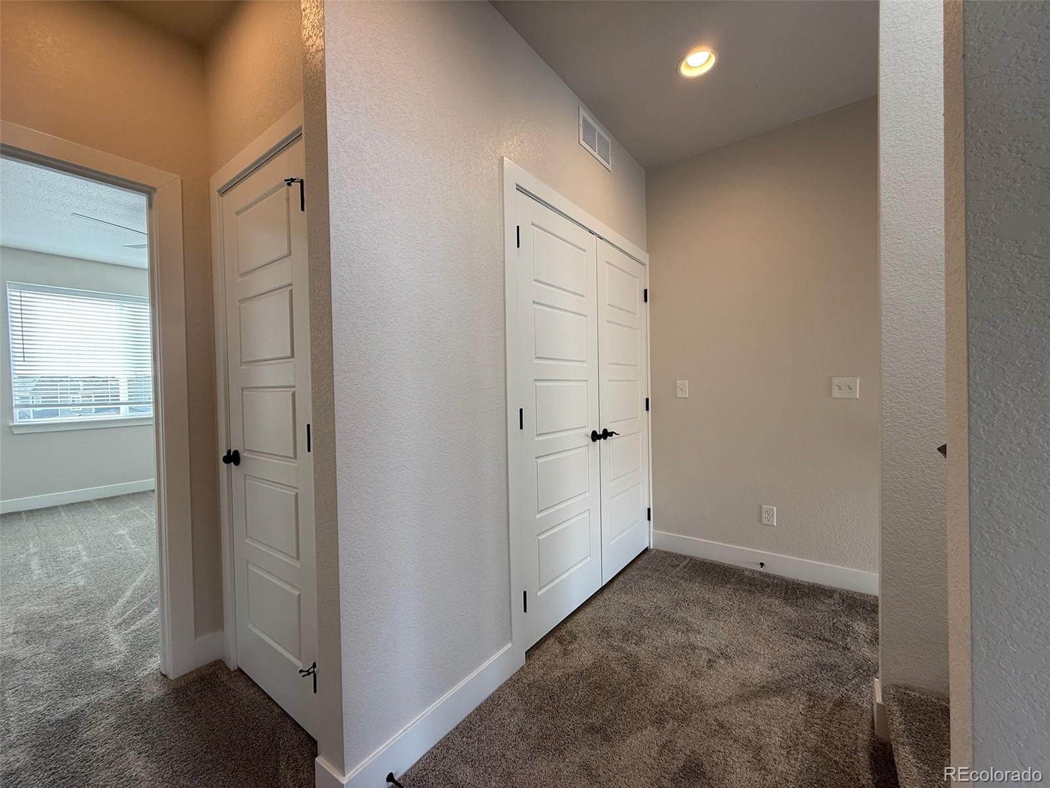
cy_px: 394
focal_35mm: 14
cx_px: 525
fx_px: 425
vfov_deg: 85.7
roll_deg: +0.6
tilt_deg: -0.5
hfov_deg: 102.1
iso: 100
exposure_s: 1/120
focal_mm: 2.22
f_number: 2.2
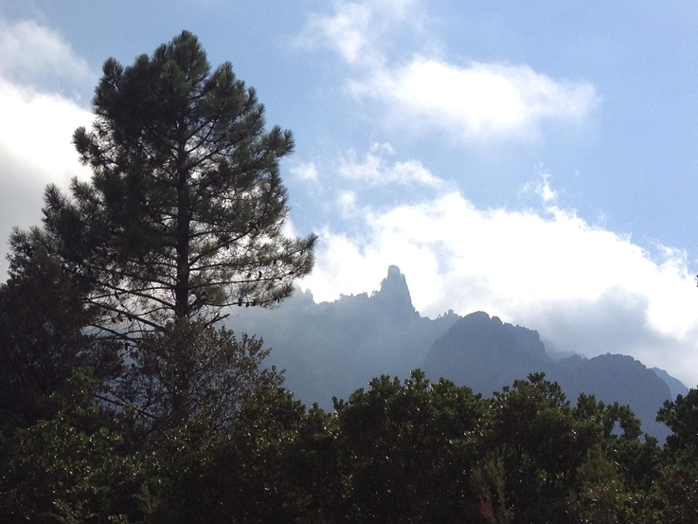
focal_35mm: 76
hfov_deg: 24.9
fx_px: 1533
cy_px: 331
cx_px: 80
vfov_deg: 19.4
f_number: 2.4
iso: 64
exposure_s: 1/3953
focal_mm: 4.28
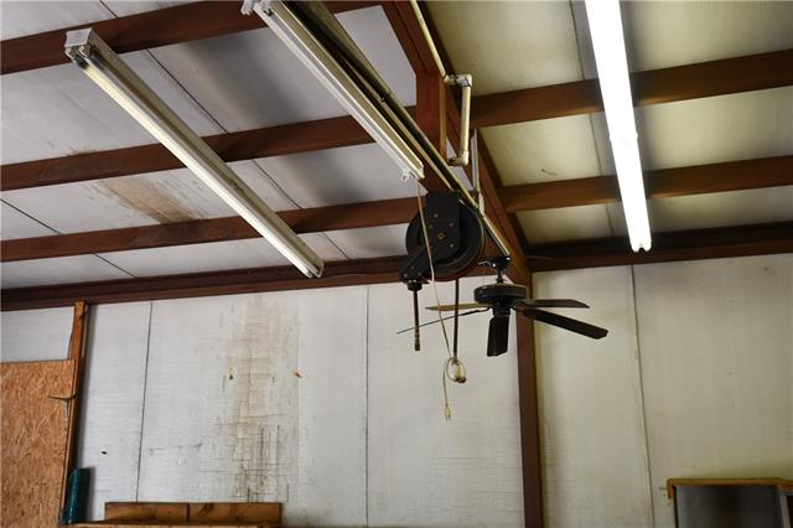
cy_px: 264
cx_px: 396
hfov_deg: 53.2
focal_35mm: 36
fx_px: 793
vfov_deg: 36.8
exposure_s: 1/125
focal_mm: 24
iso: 1000
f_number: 4.5
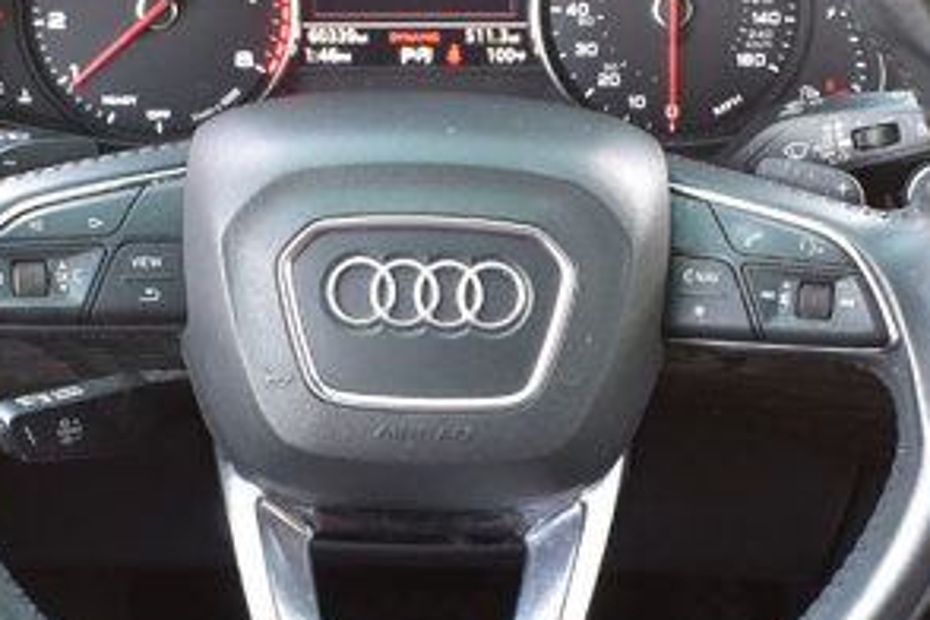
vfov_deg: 14.4
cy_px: 531
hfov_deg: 21.7
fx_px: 2428
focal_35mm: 94
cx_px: 519
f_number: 6.3
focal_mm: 18
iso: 450
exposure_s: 1/15
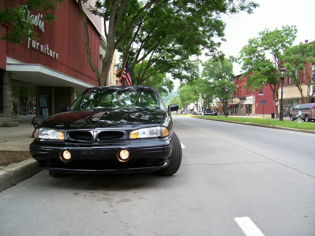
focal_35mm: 34
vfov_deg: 41.8
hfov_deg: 54.0
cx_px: 158
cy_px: 118
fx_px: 309
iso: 80
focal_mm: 5.6
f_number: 2.7
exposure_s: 1/340
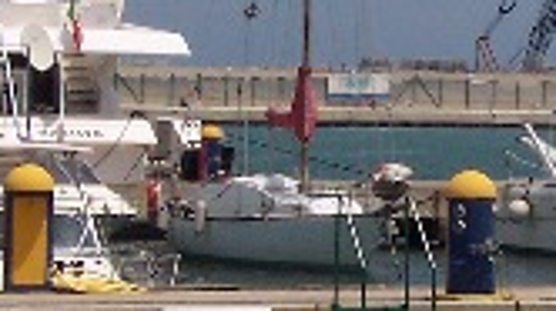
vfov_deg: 4.5
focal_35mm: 268
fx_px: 3947
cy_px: -40
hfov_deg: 8.0
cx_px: 656
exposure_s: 1/1000
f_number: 5.6
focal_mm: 10.7
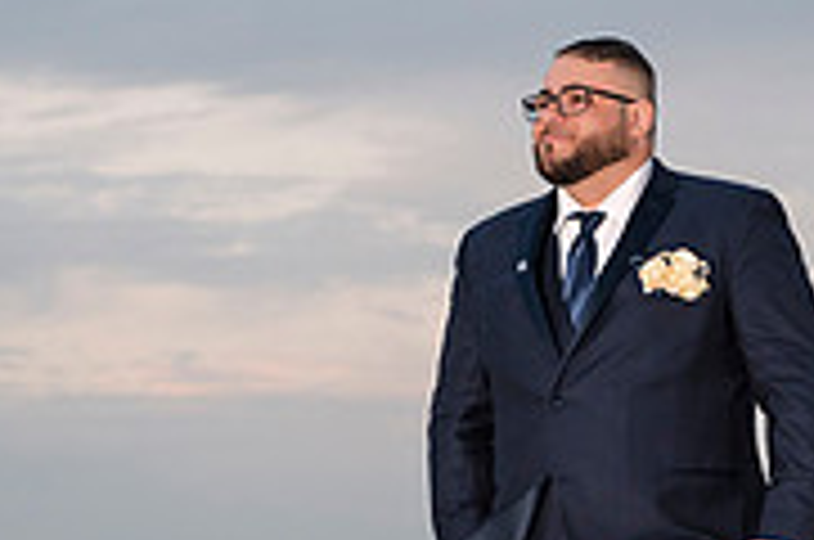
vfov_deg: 7.3
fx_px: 4243
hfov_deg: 10.9
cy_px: 423
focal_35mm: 188
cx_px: 612
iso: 1250
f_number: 3.2
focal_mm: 58
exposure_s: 1/1250
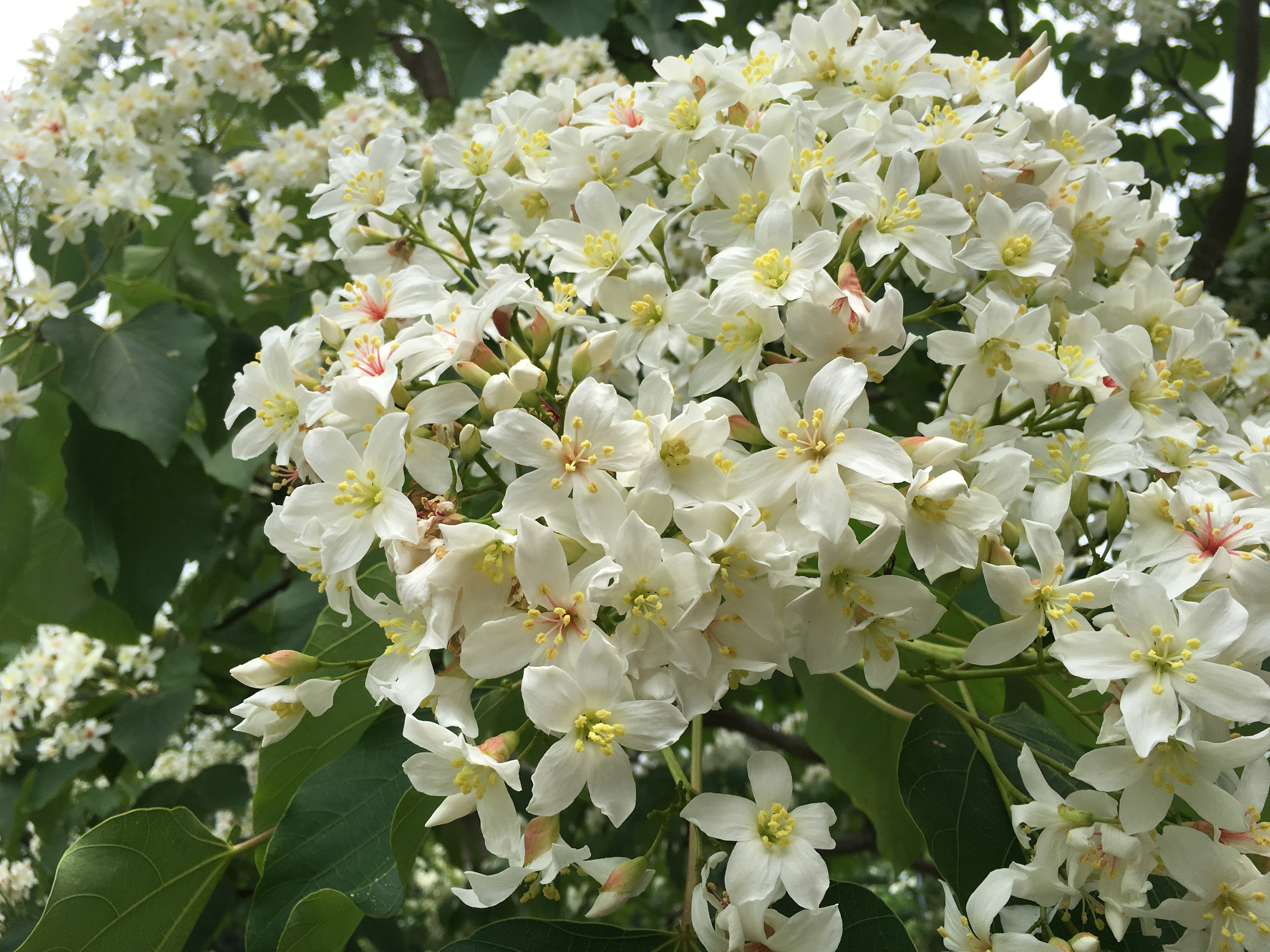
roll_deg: +5.7
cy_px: 476
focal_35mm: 29
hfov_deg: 61.7
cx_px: 635
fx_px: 1064
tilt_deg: +21.6
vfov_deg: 48.2
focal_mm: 4.15
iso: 25
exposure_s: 1/1304
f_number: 2.2
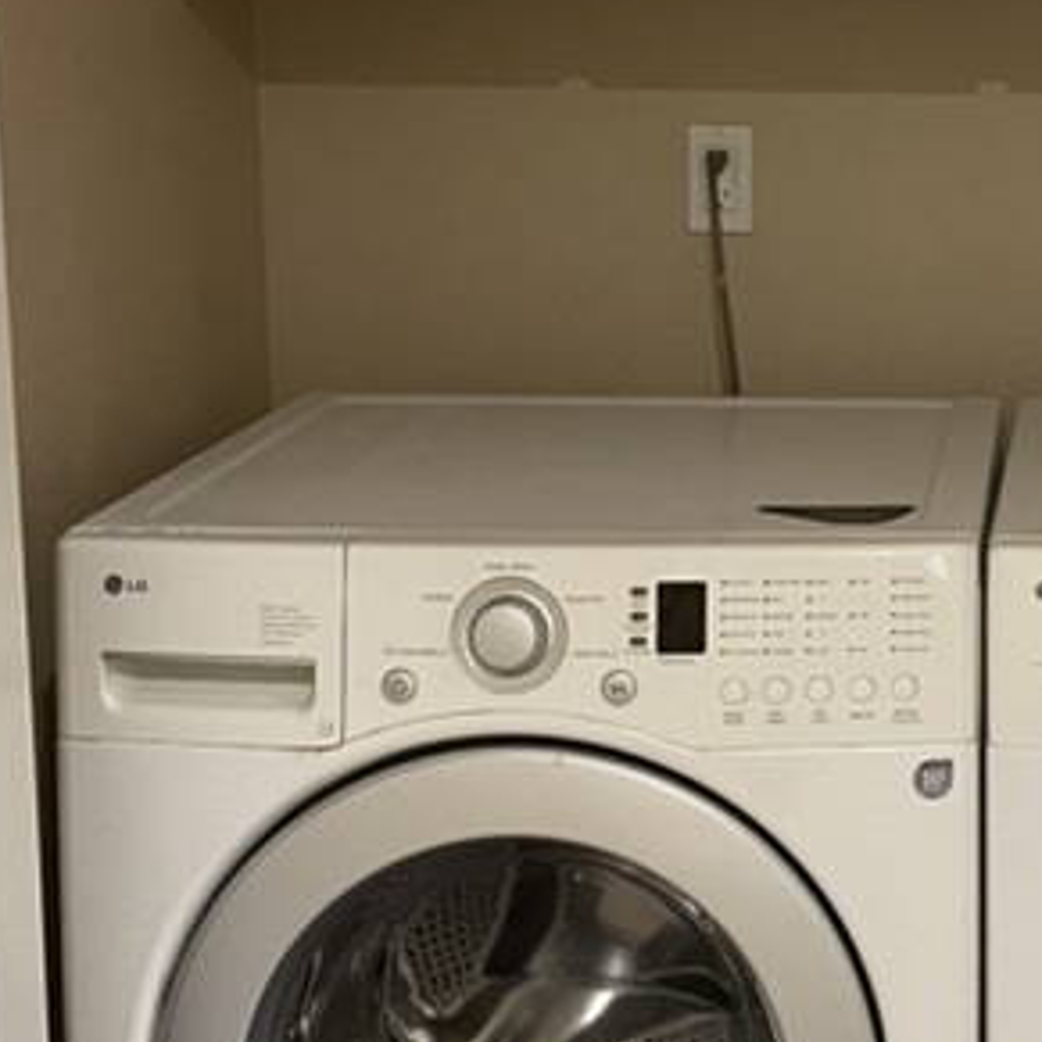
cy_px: 408
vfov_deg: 21.4
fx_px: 2759
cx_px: 1038
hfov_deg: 20.7
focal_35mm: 81
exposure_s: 1/60
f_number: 1.6
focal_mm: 4.2
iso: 250
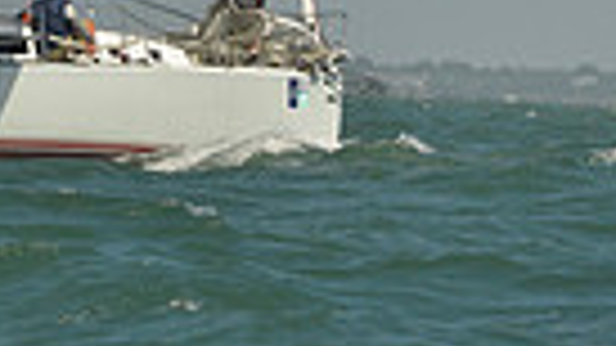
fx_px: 21050
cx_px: -7
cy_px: -881
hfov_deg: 1.7
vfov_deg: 0.9
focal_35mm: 1289
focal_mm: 290
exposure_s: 1/1600
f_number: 9
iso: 280
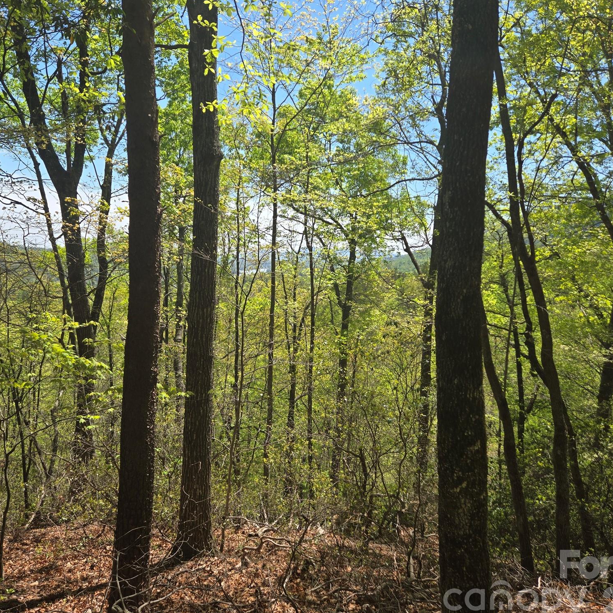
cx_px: 269
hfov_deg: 57.1
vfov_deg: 57.3
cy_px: 314
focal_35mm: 28
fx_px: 561
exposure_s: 1/1163
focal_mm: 5.4
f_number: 1.8
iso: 25
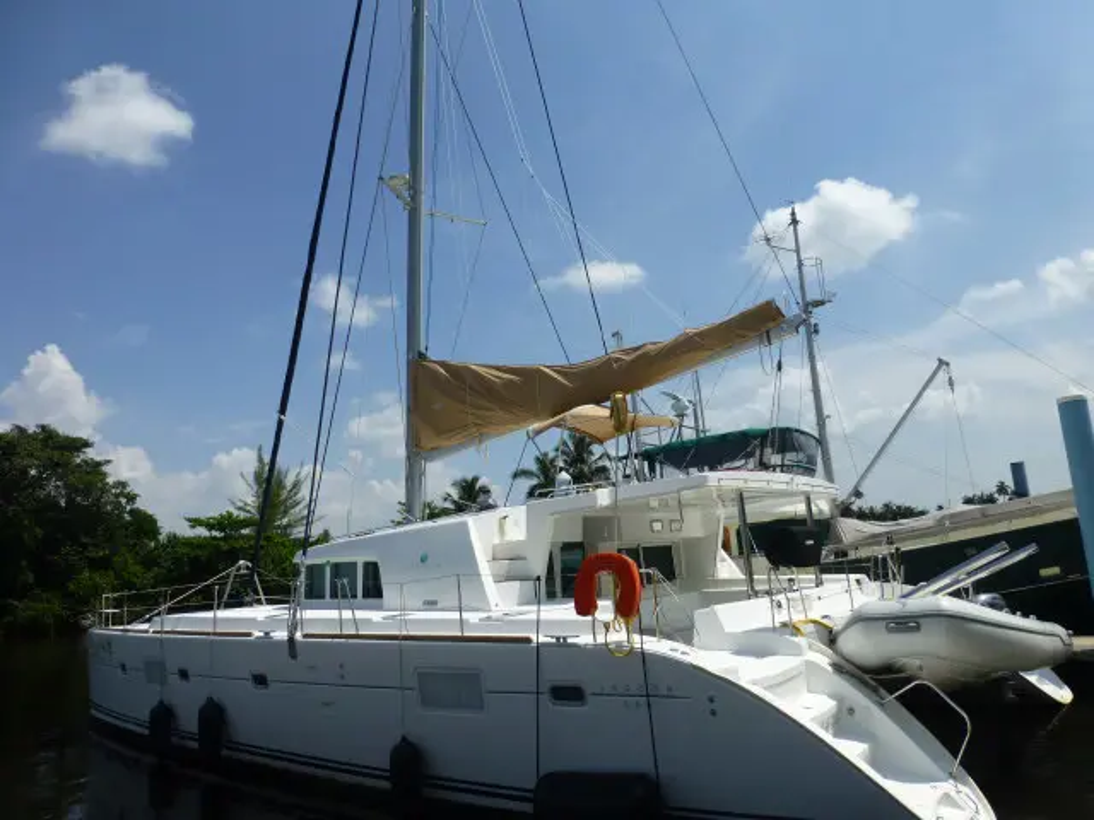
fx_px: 758
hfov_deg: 71.6
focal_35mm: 24
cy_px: 410
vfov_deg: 56.8
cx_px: 547
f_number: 4
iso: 100
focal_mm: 4.3
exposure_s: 1/1600
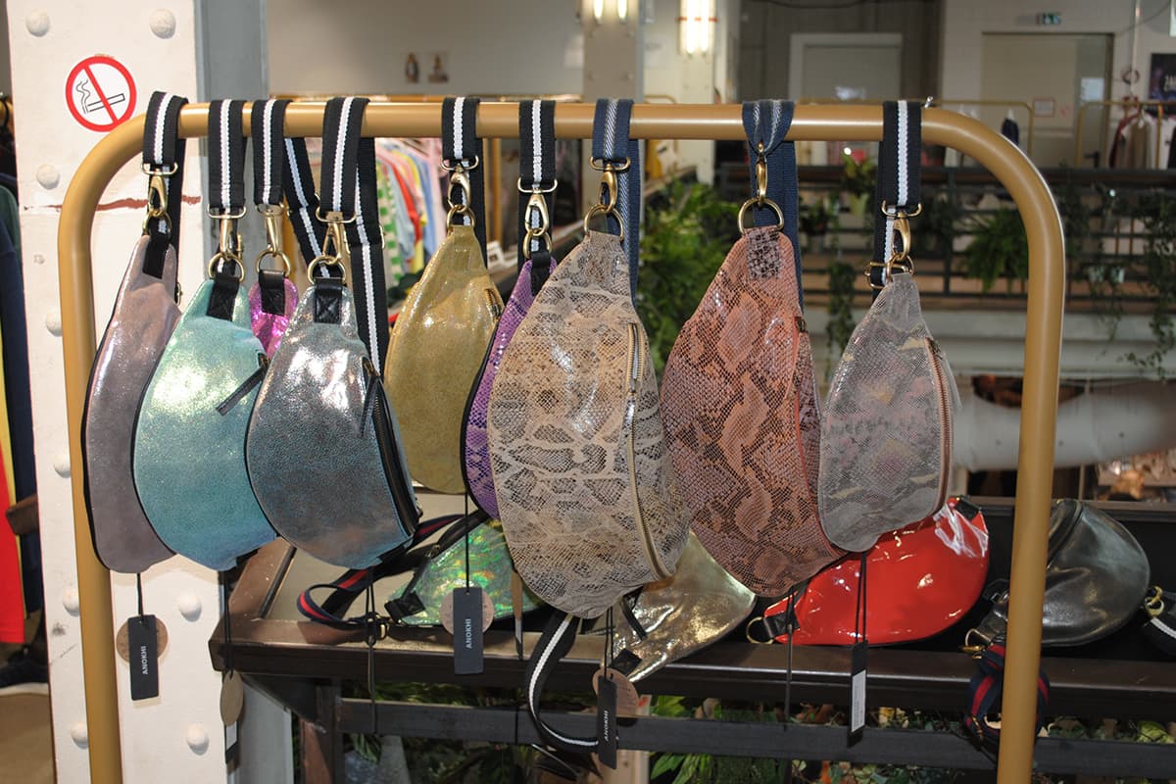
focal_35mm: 42
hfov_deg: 46.4
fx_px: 1372
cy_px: 392
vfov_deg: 31.9
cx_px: 588
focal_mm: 28
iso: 200
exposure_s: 1/60
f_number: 4.5
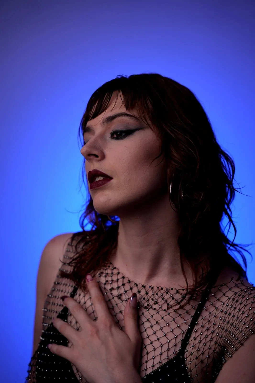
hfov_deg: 19.4
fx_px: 744
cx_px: 128
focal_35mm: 70
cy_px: 192
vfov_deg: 28.8
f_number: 2.8
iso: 160
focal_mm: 70
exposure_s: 1/320
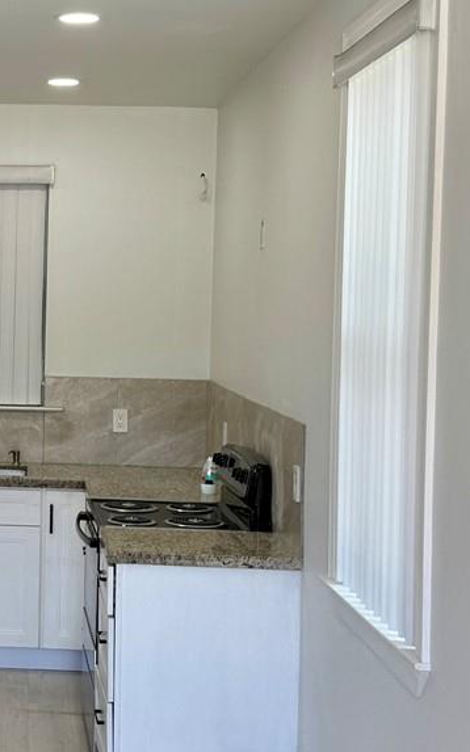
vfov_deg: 28.9
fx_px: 1455
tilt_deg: -1.0
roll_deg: -1.3
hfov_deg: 17.5
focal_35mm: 71
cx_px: -88
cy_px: 325
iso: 64
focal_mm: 6.76
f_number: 1.78
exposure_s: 1/182
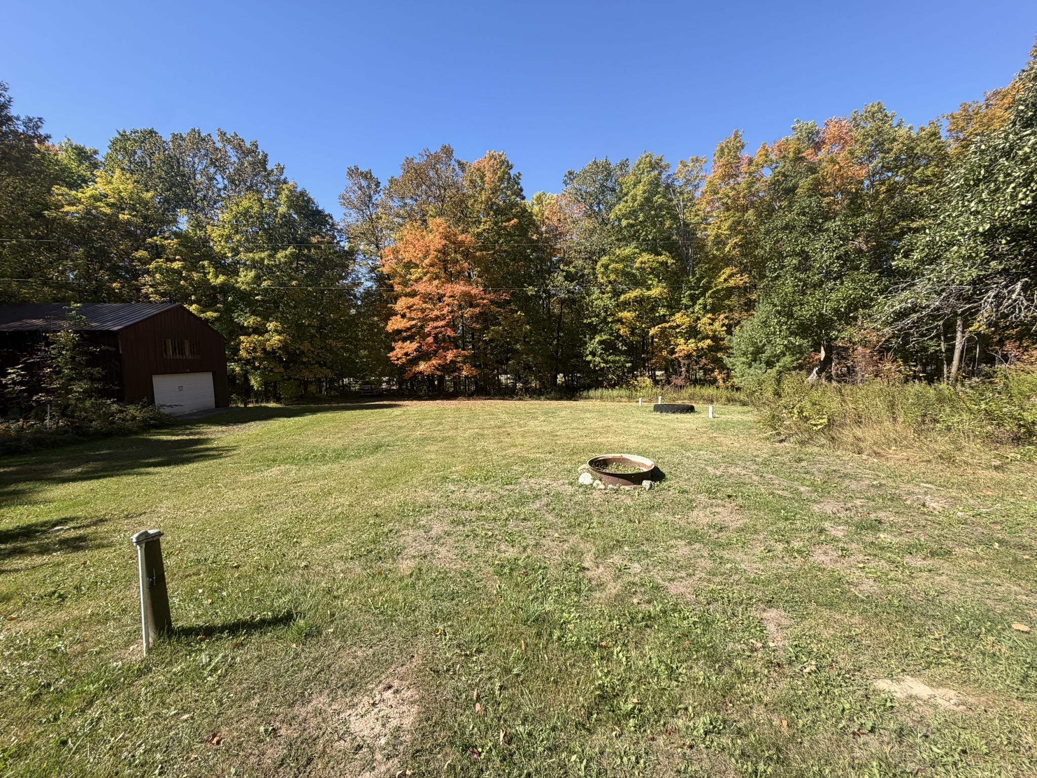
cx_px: 518
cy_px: 389
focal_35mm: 14
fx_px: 419
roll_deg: +1.1
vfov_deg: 85.7
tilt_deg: -5.0
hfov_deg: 102.1
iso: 40
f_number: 2.2
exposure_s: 1/709
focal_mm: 2.22
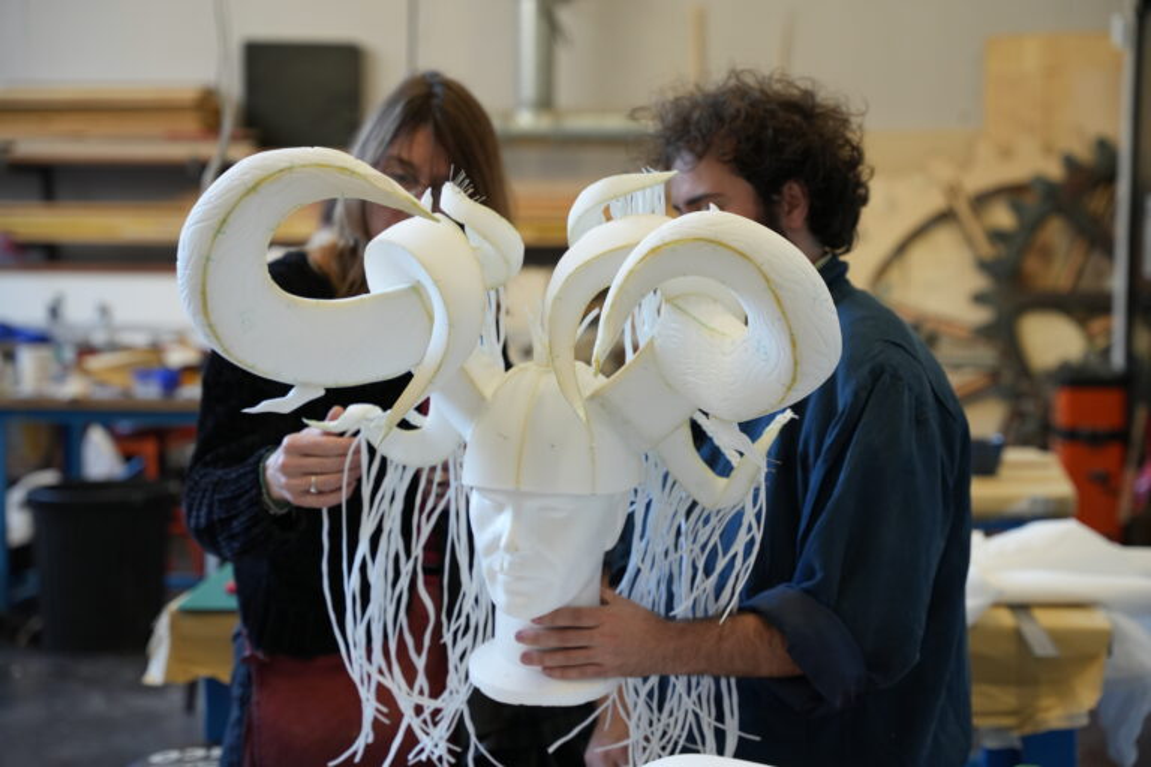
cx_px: 576
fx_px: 1982
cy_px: 384
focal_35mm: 62
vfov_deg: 21.9
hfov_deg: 32.4
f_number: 3.5
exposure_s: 1/160
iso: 1600
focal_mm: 62
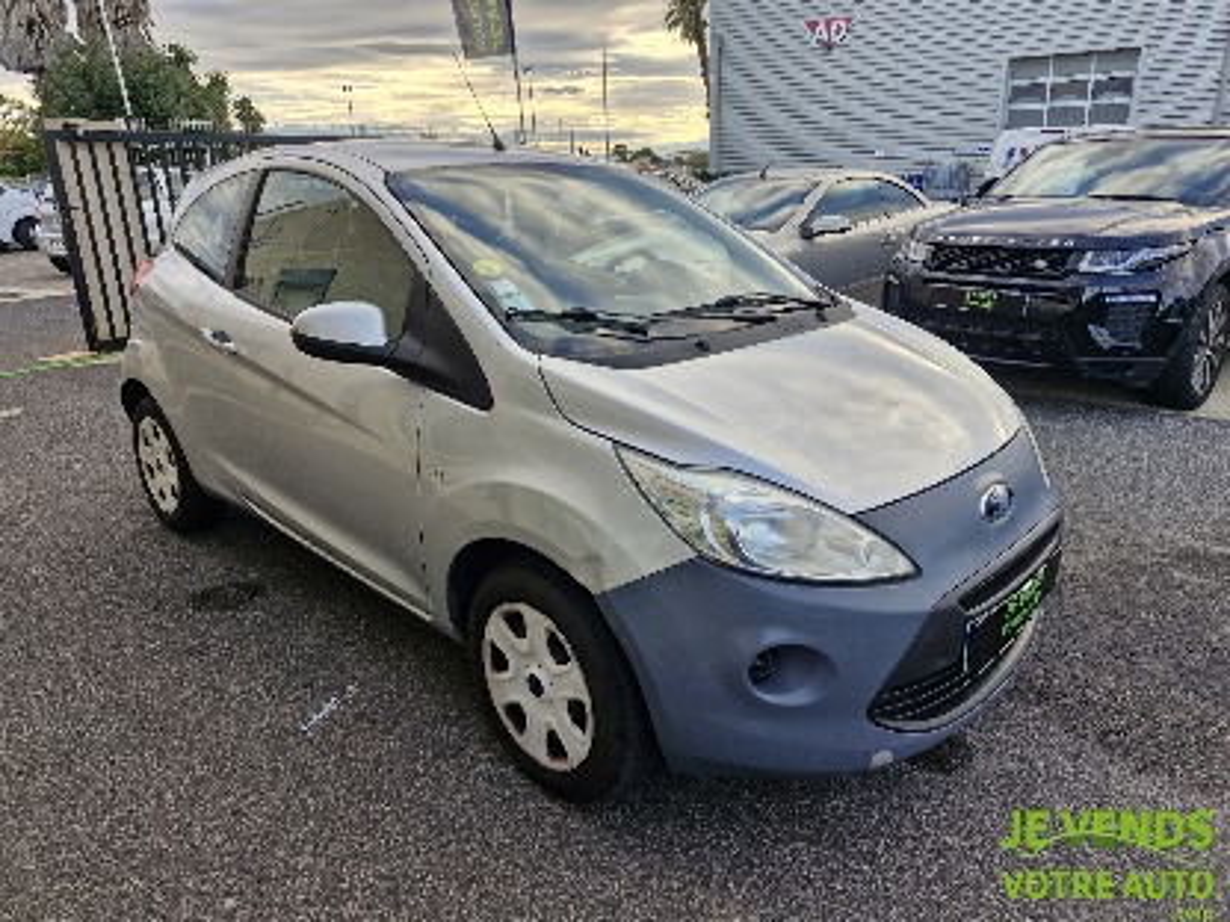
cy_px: 461
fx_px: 817
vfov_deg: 58.9
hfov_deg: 73.9
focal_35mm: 23
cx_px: 615
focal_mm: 5.54
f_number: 1.8
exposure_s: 1/310
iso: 50
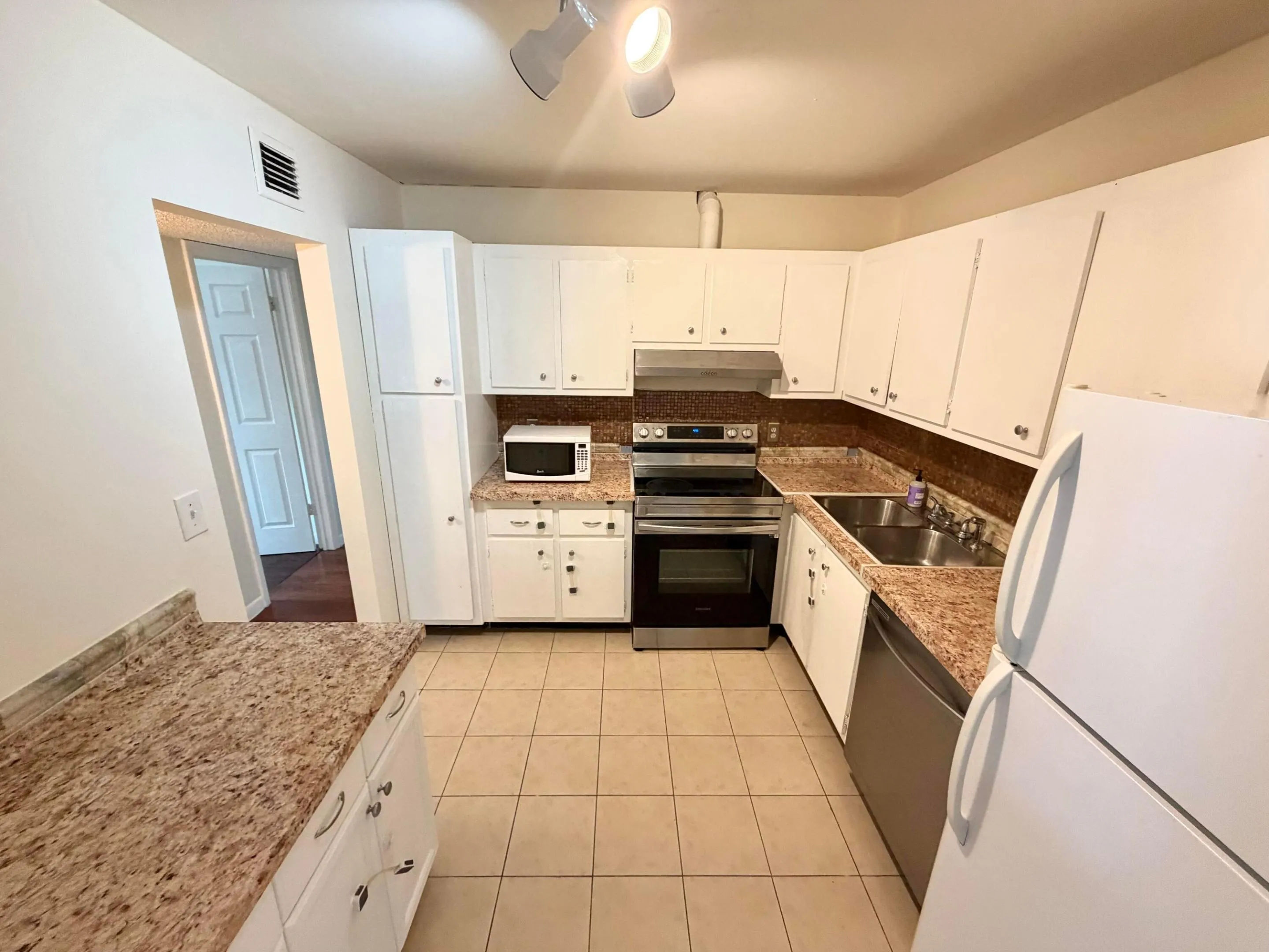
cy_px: 476
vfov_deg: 85.7
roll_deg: -1.5
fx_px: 513
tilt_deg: -16.6
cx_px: 634
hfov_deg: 102.1
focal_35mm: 14
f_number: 2.2
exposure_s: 1/60
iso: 320
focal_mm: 2.22
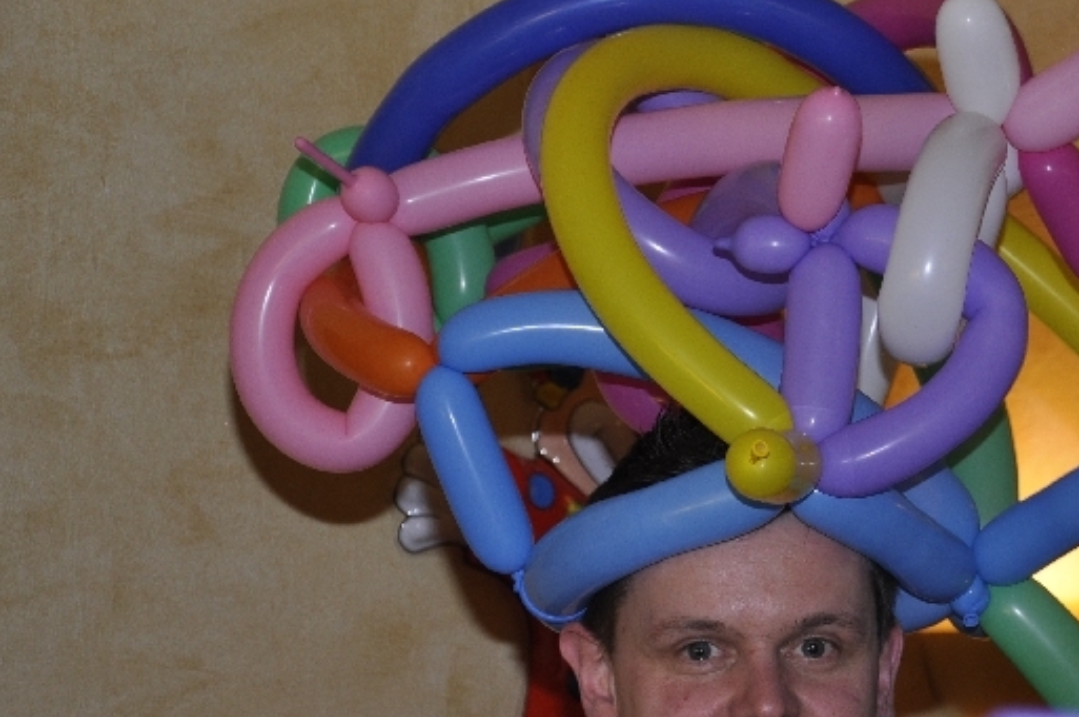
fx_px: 5599
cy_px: 480
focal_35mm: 187
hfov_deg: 11.0
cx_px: 789
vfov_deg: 7.3
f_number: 5.3
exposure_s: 1/60
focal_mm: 80
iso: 400
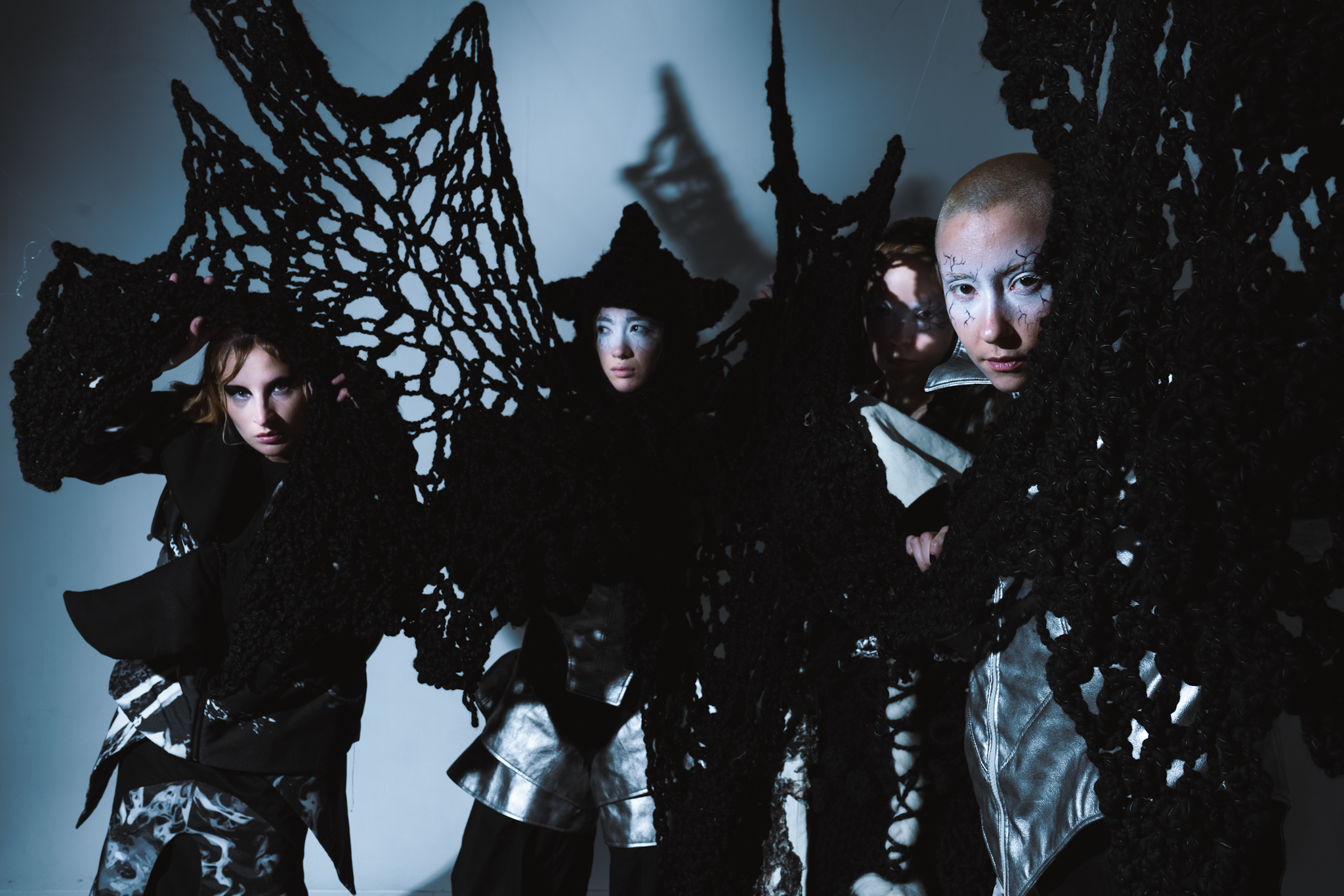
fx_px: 1194
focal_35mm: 32
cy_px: 448
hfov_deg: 58.7
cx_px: 672
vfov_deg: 41.1
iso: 100
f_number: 8
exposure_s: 1/125
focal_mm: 32
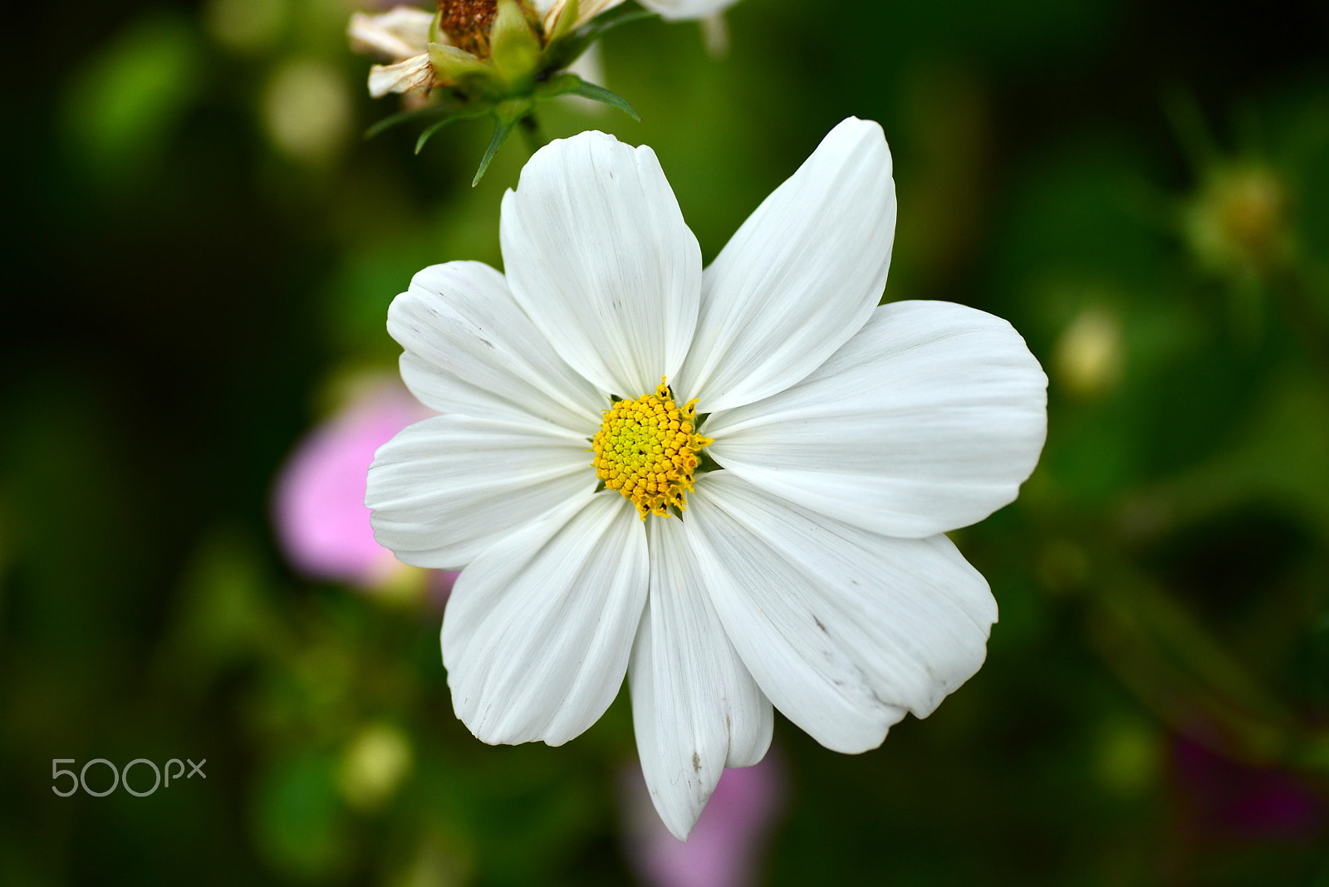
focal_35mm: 90
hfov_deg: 22.6
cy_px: 444
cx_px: 664
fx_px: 3324
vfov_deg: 15.2
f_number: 4
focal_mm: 90
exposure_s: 1/4000
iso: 200
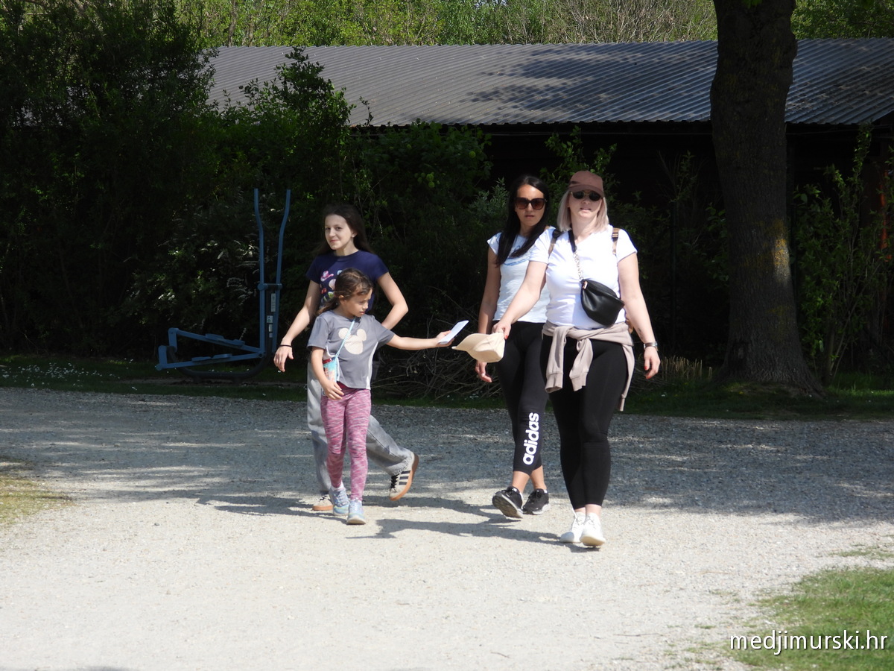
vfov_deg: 9.6
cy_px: 336
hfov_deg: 12.7
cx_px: 447
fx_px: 4003
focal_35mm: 155
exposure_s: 1/800
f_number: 4
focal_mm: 27.9
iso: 100
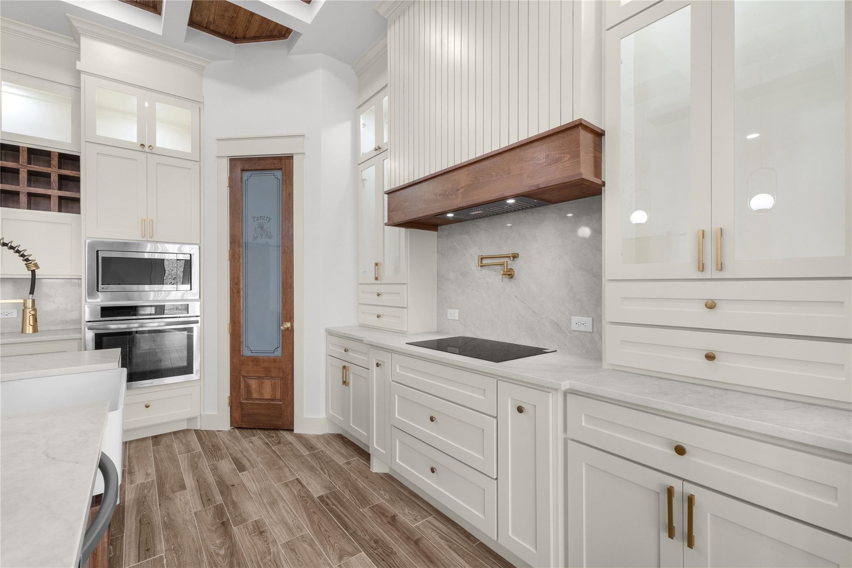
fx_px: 355
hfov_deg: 100.4
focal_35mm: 15
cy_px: 284
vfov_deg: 77.3
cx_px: 426
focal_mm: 10
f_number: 10
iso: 400
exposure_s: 1/8
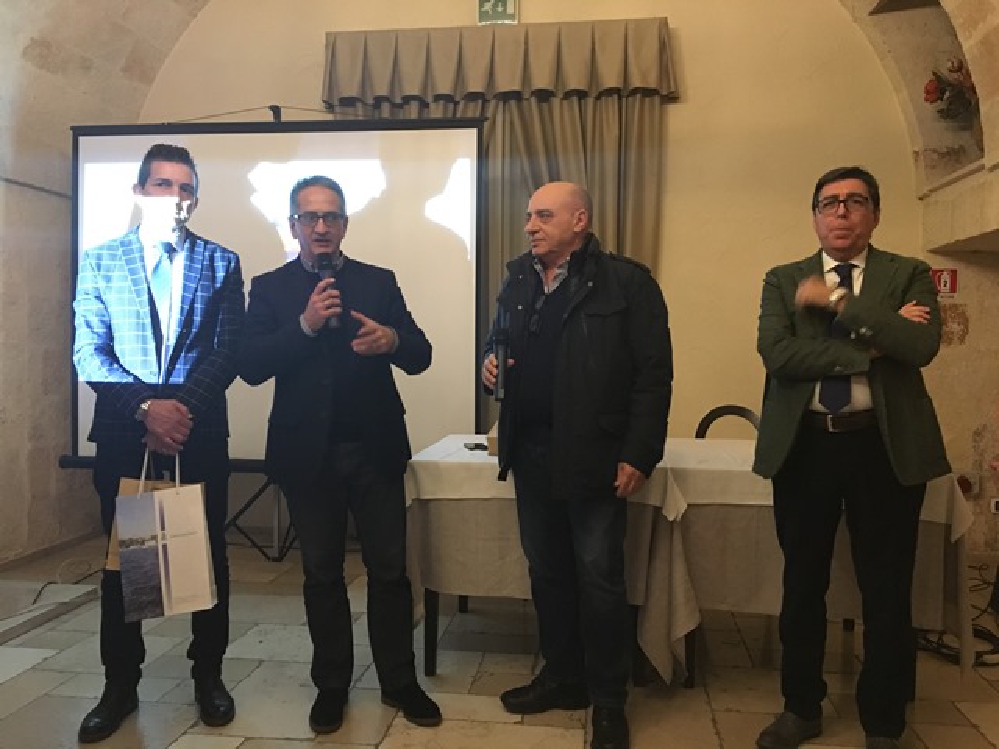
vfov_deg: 48.2
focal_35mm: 29
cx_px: 500
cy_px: 374
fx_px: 837
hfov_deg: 61.7
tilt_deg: -1.8
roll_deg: -0.6
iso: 250
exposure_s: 1/17
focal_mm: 4.15
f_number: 2.2
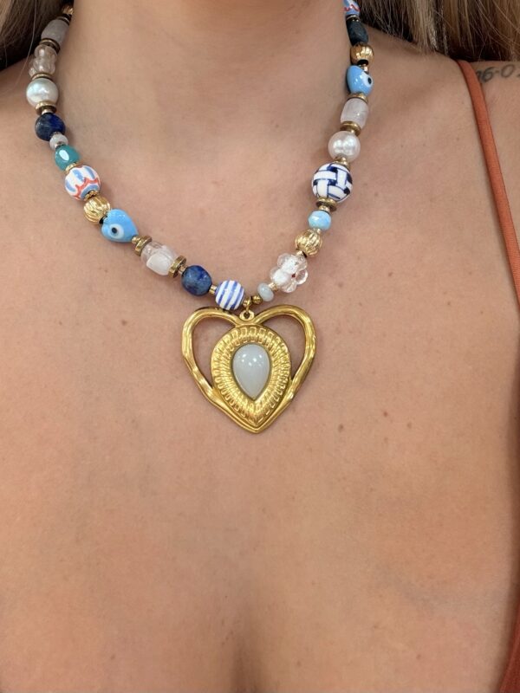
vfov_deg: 60.0
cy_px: 346
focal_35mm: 30
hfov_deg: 46.8
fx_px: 601
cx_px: 260
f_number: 1.9
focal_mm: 2.71
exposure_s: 1/50
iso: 80
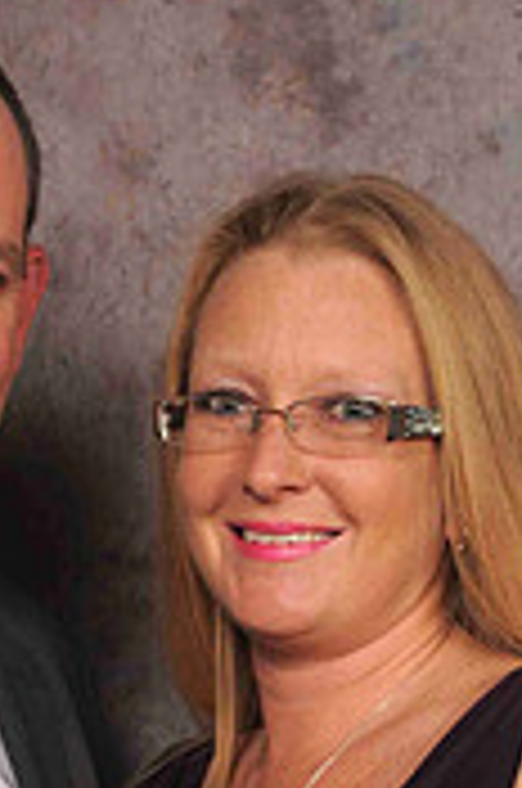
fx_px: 3363
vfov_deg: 13.2
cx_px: 52
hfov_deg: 8.8
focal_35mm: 154
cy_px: 729
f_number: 5.6
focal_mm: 40
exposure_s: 1/125
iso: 200
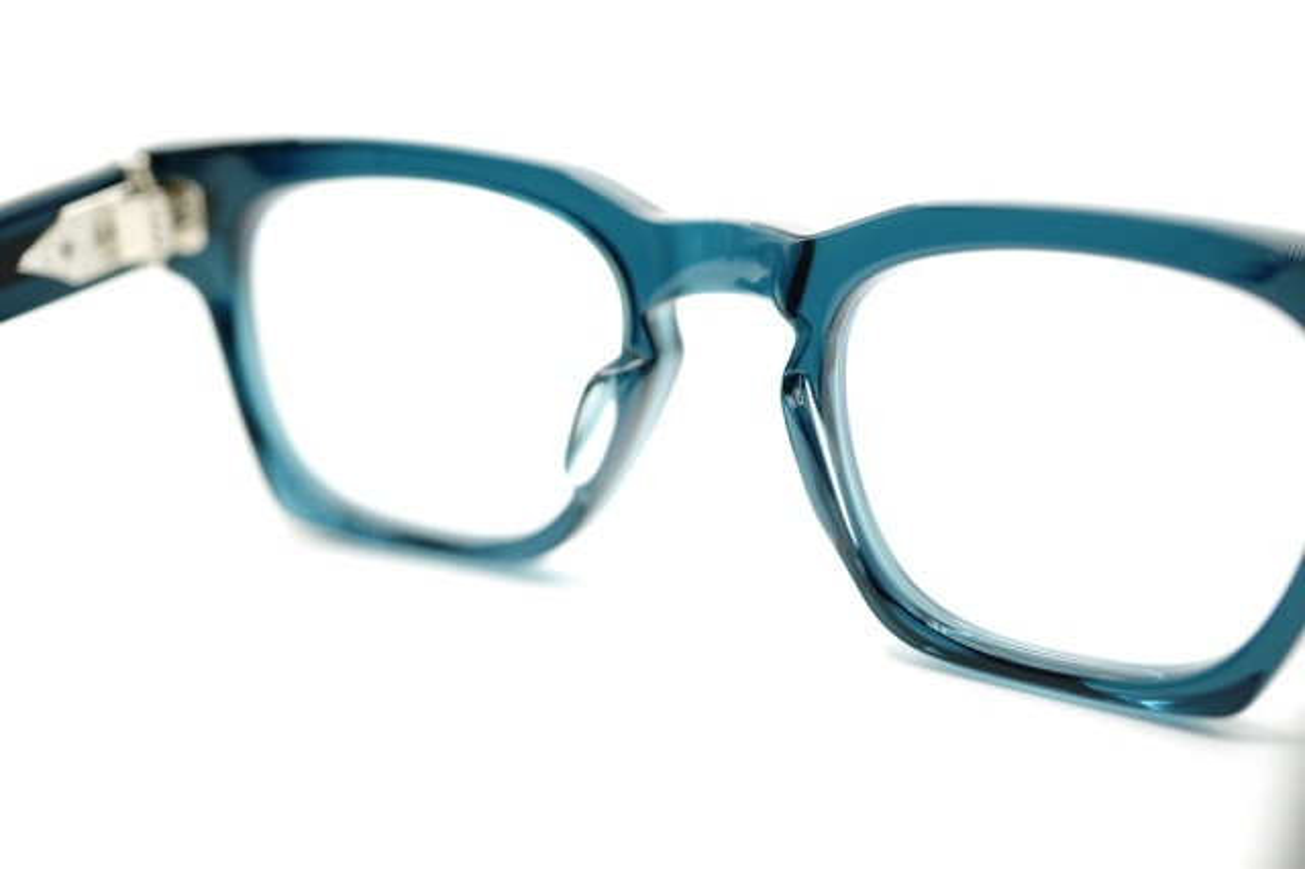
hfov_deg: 39.6
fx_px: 1811
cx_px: 652
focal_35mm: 50
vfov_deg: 27.0
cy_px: 434
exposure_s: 1/50
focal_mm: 50
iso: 250
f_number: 2.8
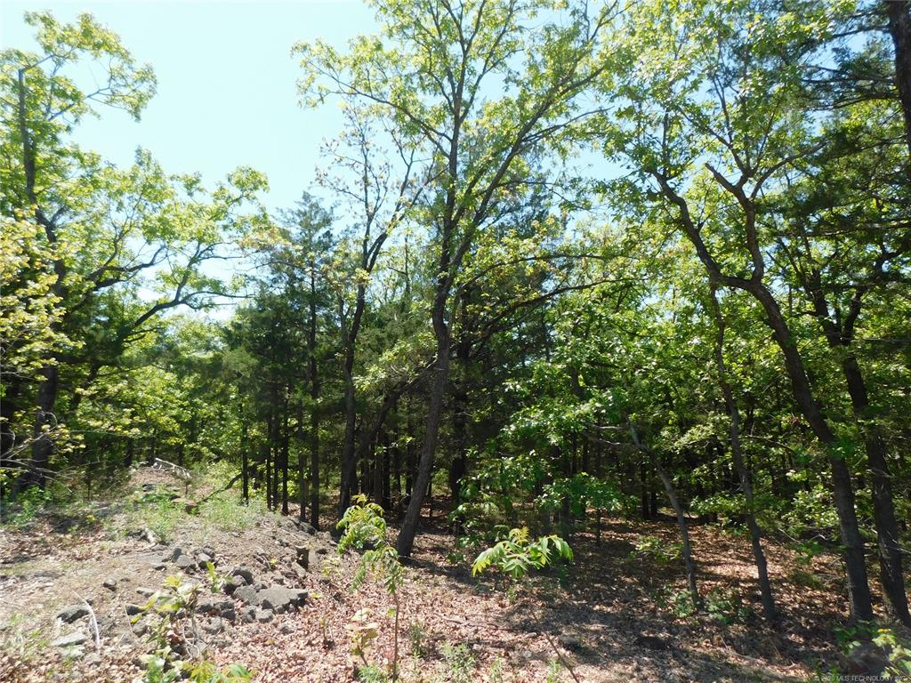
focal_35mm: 23
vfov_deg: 58.9
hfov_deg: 73.9
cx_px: 456
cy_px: 342
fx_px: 605
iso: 125
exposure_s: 1/800
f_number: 3
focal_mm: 4
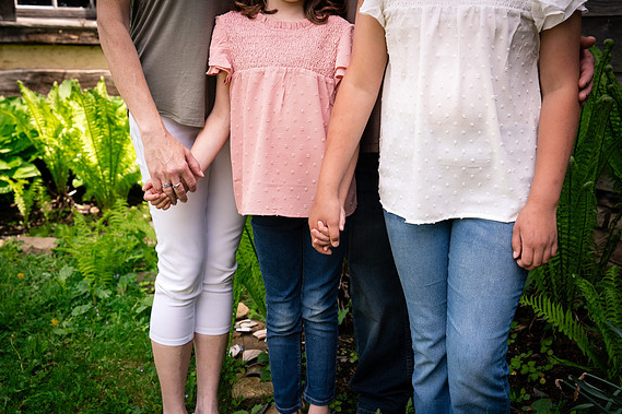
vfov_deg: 26.5
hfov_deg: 38.9
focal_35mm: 51
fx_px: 881
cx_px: 315
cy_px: 204
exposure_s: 1/250
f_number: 5.6
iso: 125
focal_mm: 50
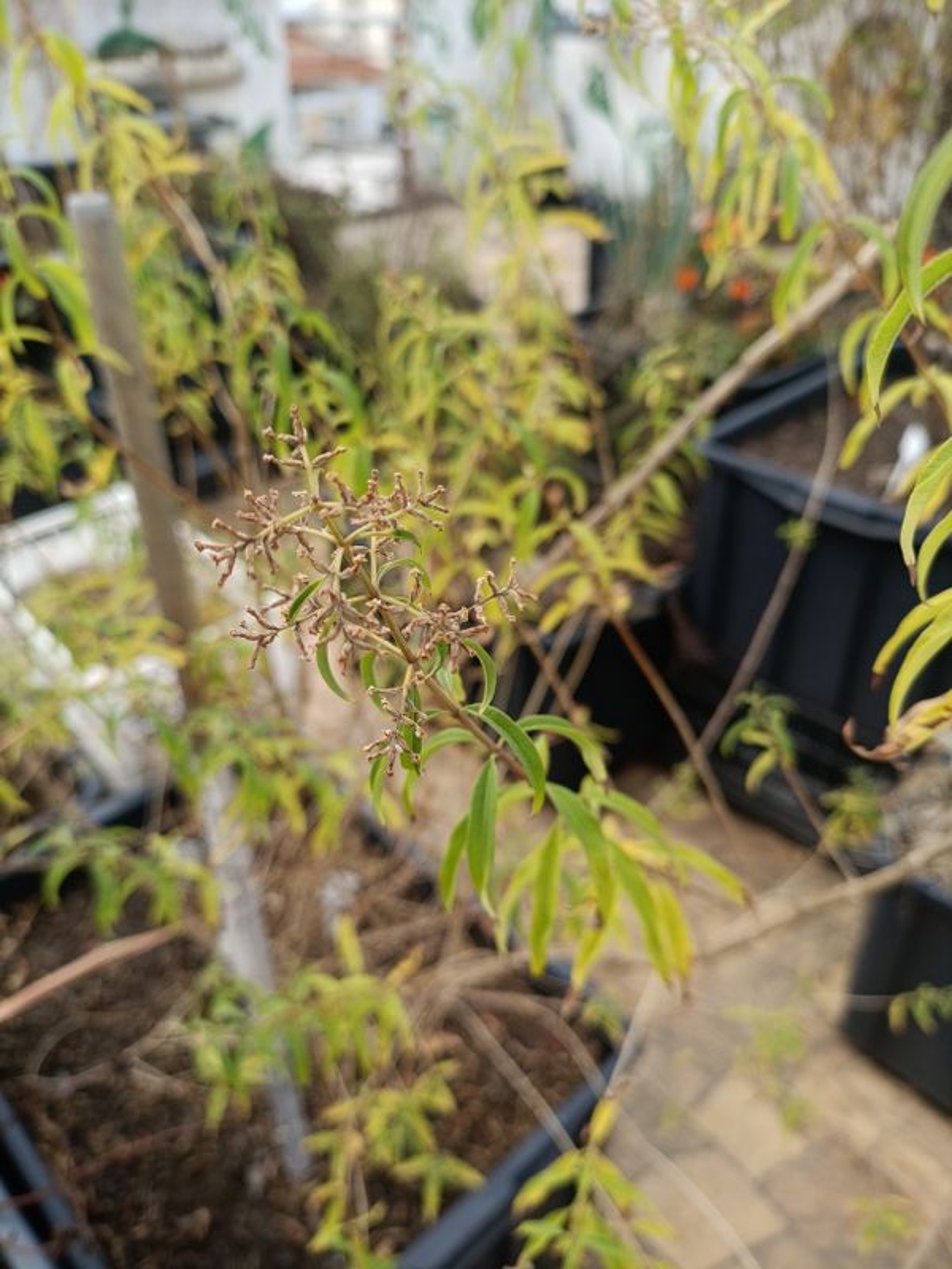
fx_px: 917
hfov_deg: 54.9
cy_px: 634
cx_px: 476
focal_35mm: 25
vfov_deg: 69.4
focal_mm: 4.71
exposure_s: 1/194
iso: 50
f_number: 1.7
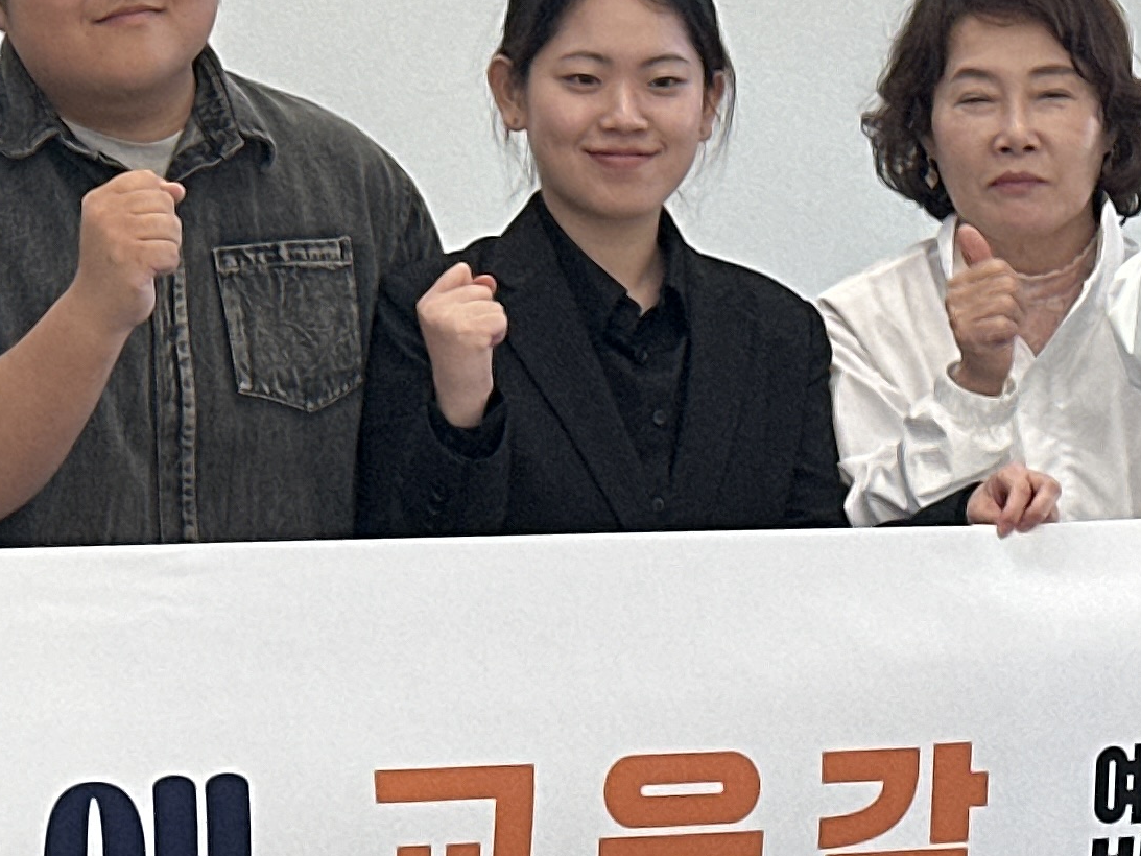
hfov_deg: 11.0
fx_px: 5835
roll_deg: -0.6
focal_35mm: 177
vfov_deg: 8.4
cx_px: -48
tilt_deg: -1.2
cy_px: 269
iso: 80
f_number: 1.78
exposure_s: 1/120
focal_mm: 6.86
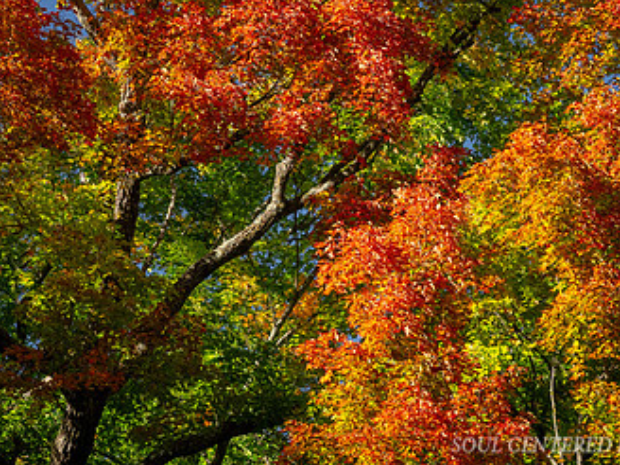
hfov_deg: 6.4
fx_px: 5552
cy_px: 141
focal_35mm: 310
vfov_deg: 4.8
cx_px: 252
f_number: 8
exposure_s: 1/250
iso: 500
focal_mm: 171
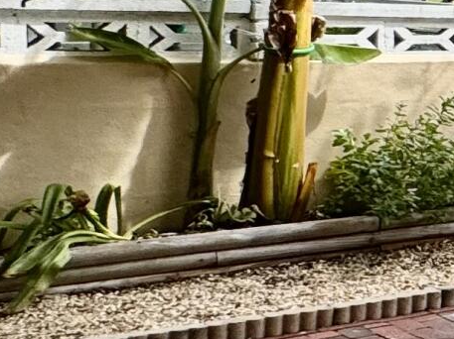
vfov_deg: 15.9
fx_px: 1206
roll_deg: -2.9
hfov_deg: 12.6
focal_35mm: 92
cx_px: 1247
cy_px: 49
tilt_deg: -2.6
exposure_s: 1/556
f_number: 2.2
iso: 40
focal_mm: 2.22
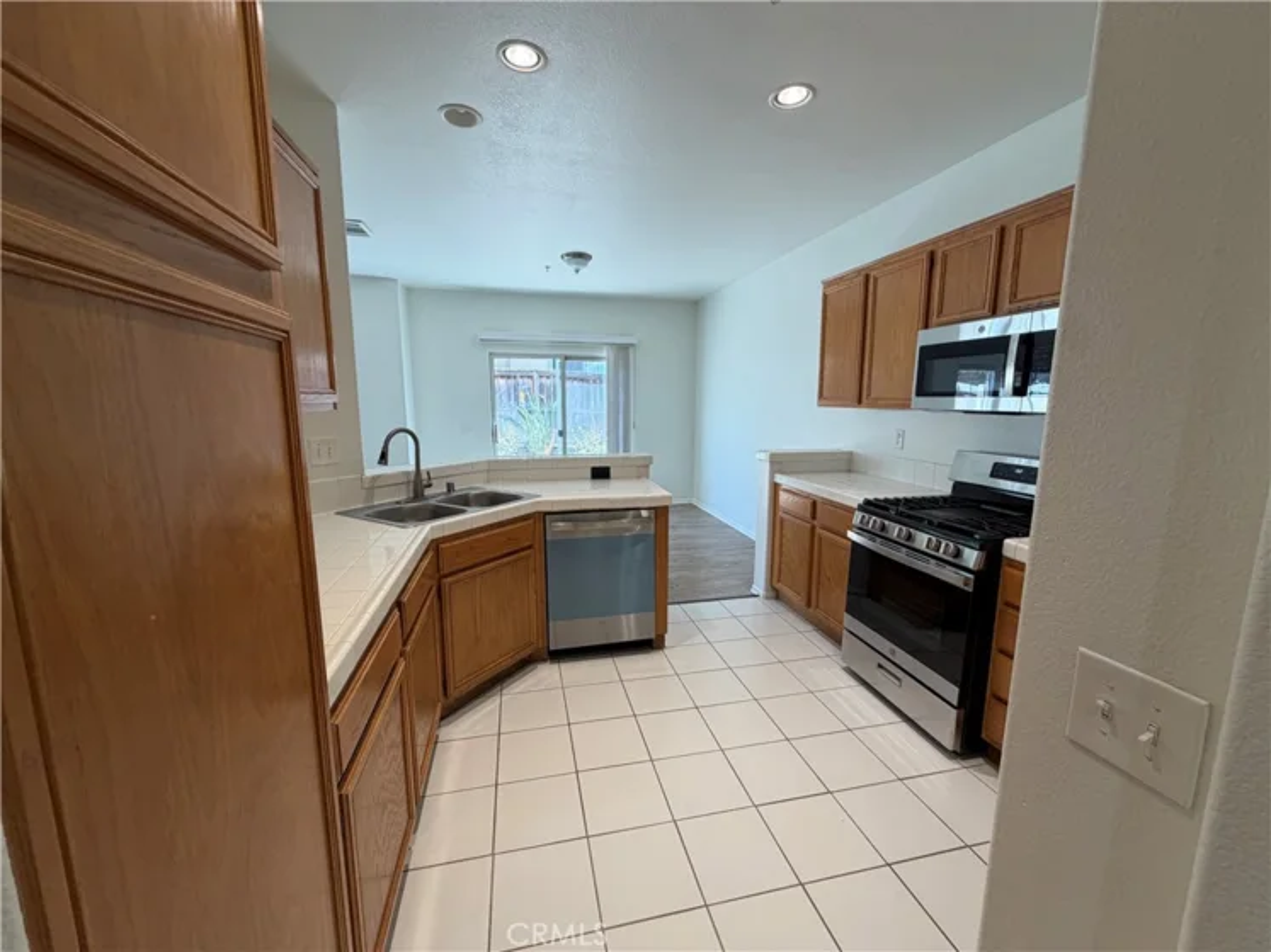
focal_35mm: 14
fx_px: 514
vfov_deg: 85.7
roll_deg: +0.2
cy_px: 476
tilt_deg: -9.1
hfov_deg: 102.1
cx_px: 636
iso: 125
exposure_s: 1/120
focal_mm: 2.22
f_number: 2.2
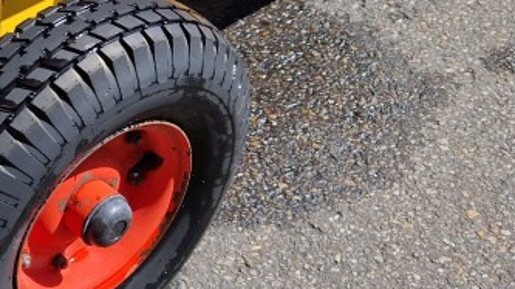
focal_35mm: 77
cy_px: 74
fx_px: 1051
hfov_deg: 25.5
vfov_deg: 15.6
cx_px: -54
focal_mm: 5.4
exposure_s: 1/974
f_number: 1.8
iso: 50
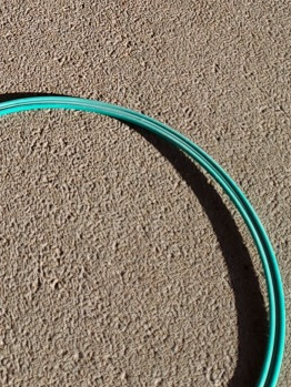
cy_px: -81
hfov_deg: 16.4
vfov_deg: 21.1
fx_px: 963
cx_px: -67
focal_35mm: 86
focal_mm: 4.65
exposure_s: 1/434
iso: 32
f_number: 1.8
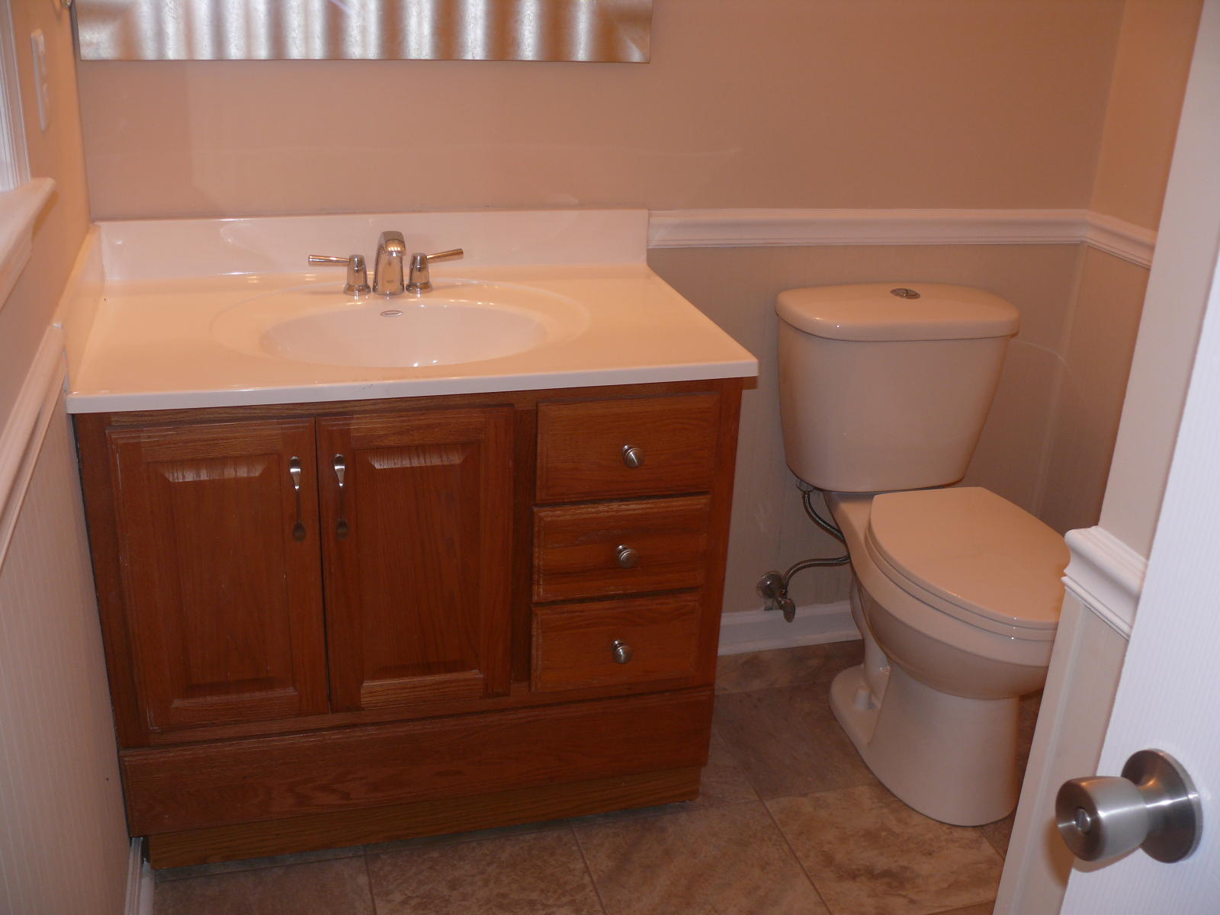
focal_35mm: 35
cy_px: 458
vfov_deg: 40.7
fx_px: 1234
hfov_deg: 52.6
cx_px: 610
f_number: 2.8
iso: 100
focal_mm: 7.4
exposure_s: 1/30
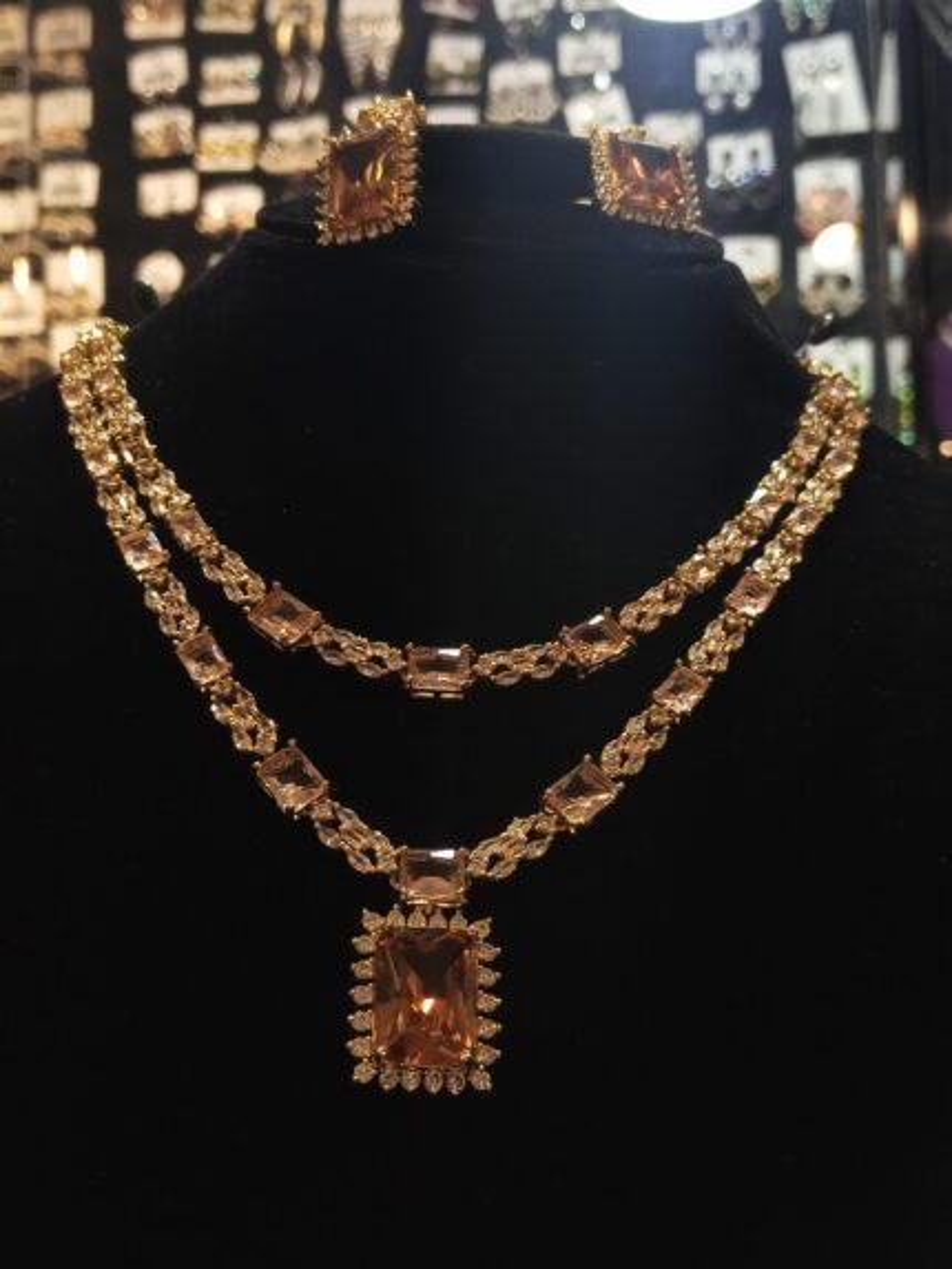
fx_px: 1466
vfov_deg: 46.8
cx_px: 476
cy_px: 634
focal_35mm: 40
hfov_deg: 36.0
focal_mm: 3.98
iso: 400
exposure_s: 1/100
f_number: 1.8
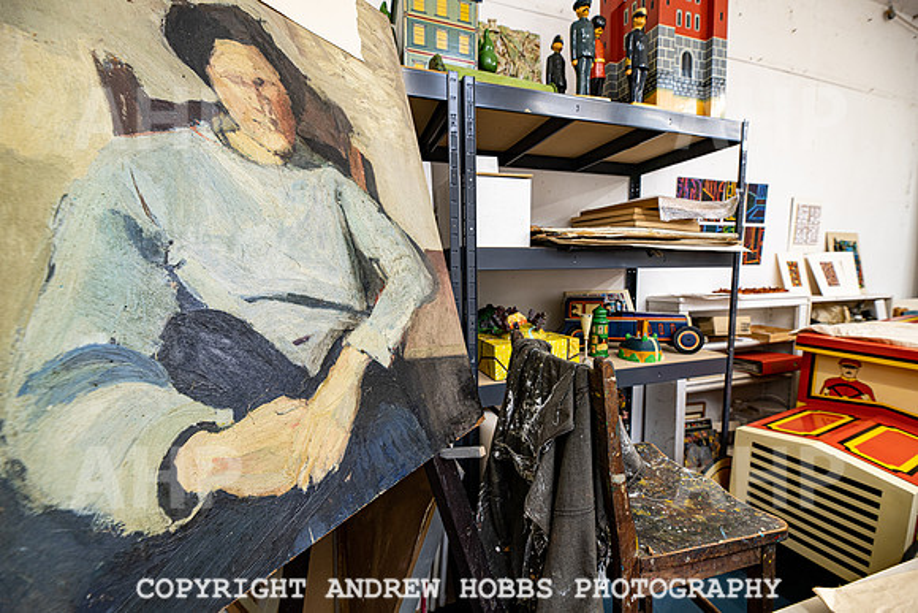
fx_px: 357
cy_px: 306
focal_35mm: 14
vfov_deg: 81.2
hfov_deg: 104.2
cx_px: 459
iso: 64
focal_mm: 14
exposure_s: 1/5
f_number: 5.6
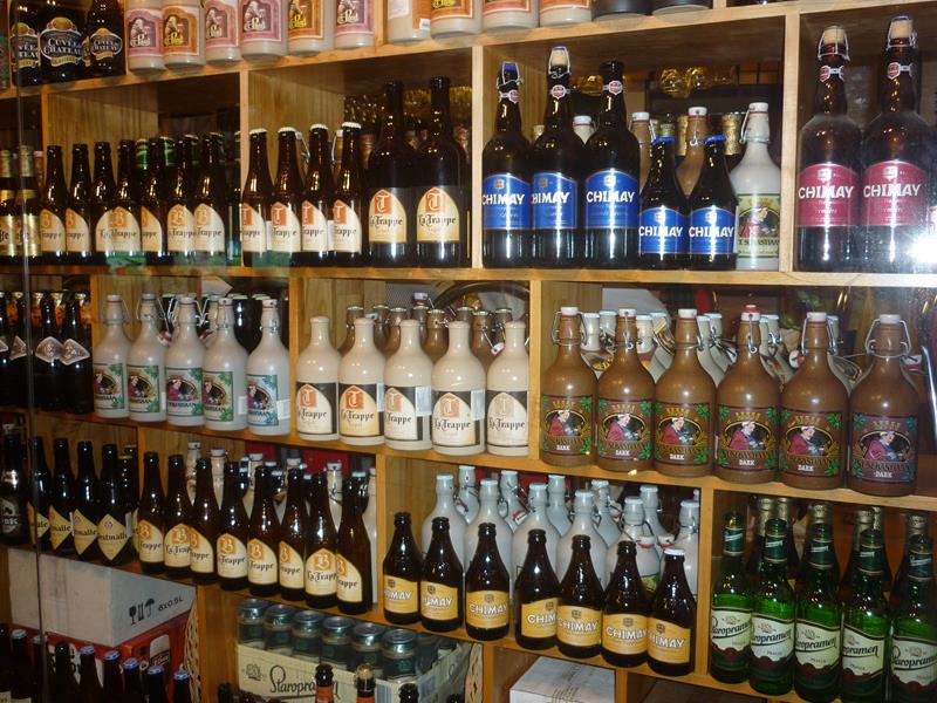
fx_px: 893
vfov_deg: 42.9
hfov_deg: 55.4
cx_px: 468
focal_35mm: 33
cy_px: 352
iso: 100
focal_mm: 5.5
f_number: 2.8
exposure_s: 1/30
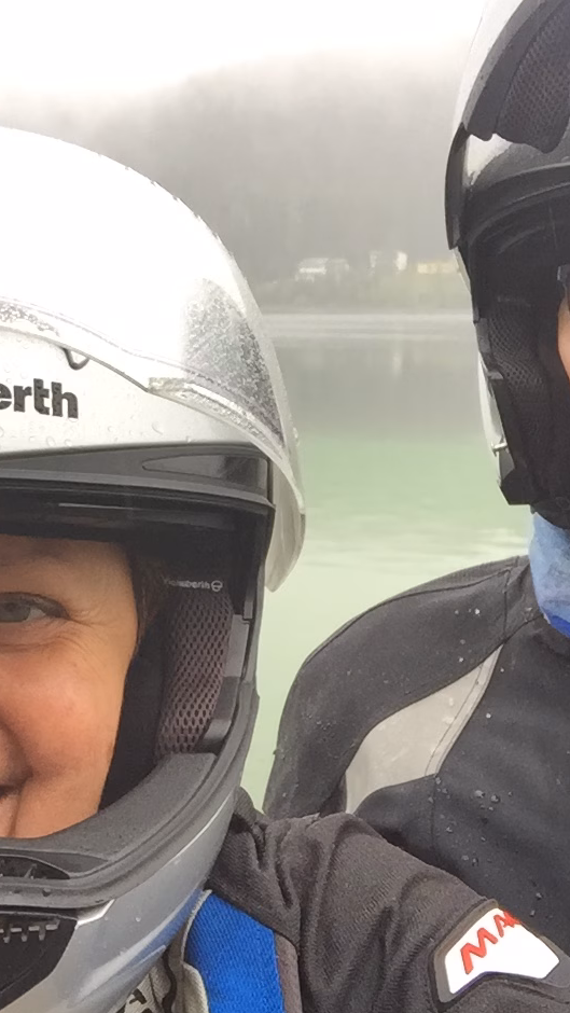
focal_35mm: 46
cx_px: 194
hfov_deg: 25.8
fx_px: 1236
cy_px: 508
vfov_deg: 44.6
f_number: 2.2
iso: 50
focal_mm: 2.65
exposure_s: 1/100
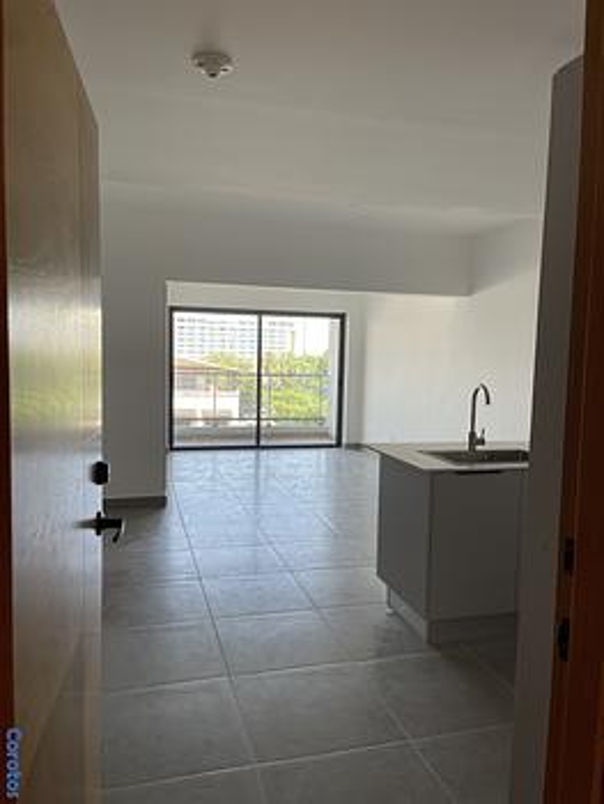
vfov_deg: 69.4
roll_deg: -1.3
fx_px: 581
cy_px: 402
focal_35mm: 25
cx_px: 302
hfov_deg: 54.9
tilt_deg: -4.6
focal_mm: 5.1
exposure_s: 1/167
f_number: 1.6
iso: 32
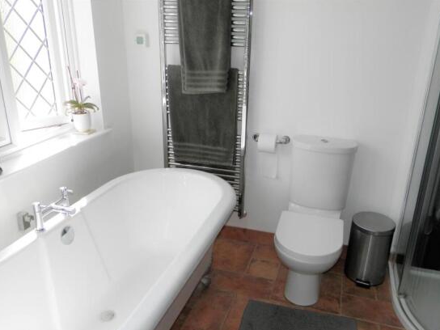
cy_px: 176
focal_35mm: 30
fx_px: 381
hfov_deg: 60.0
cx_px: 220
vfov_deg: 46.8
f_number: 3.2
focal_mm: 5
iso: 80
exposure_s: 1/125
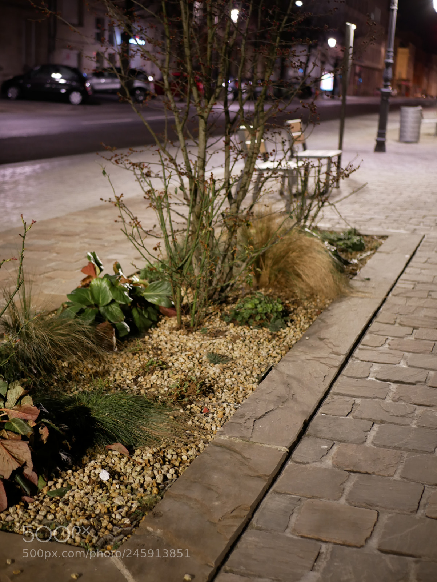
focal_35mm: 50
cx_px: 218
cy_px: 291
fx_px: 841
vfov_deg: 38.2
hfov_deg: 29.1
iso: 640
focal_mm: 25
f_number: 1.7
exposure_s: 1/15
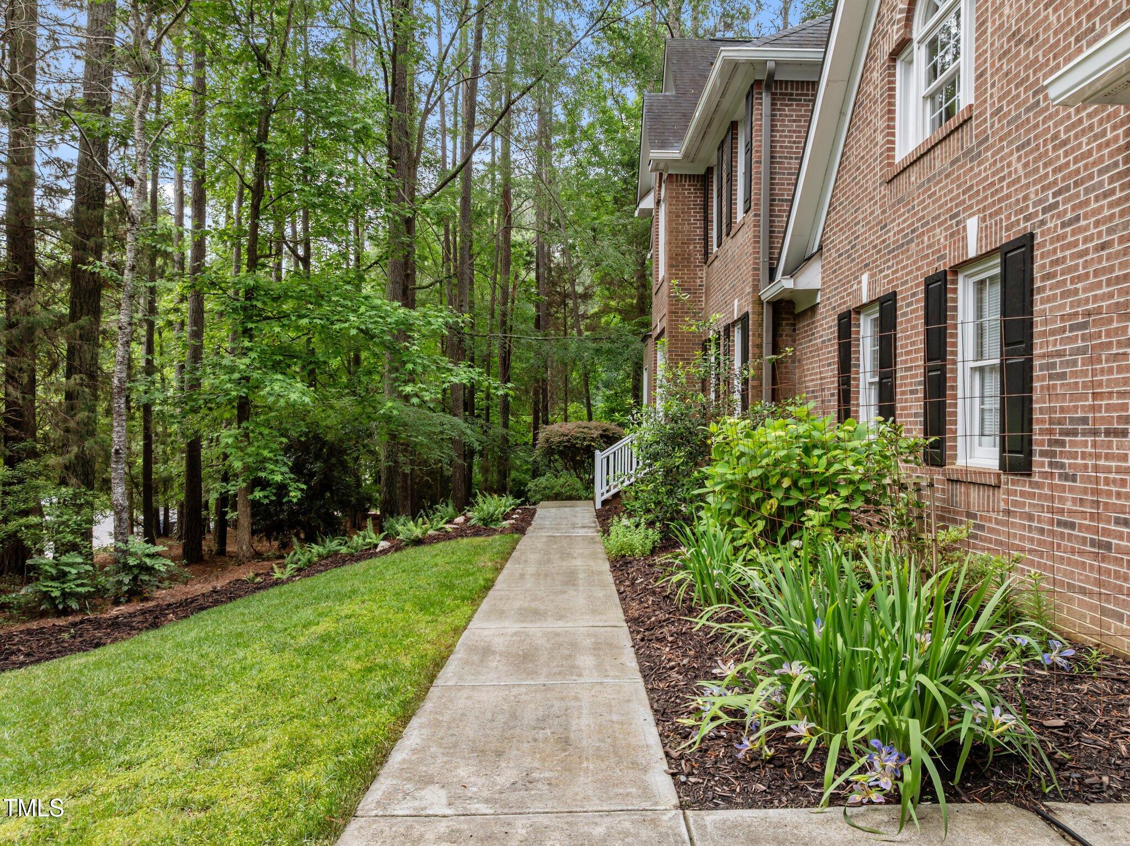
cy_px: 423
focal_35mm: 24
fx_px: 783
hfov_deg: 71.6
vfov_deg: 56.8
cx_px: 565
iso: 130
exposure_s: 1/240
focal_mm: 12.29
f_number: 2.8
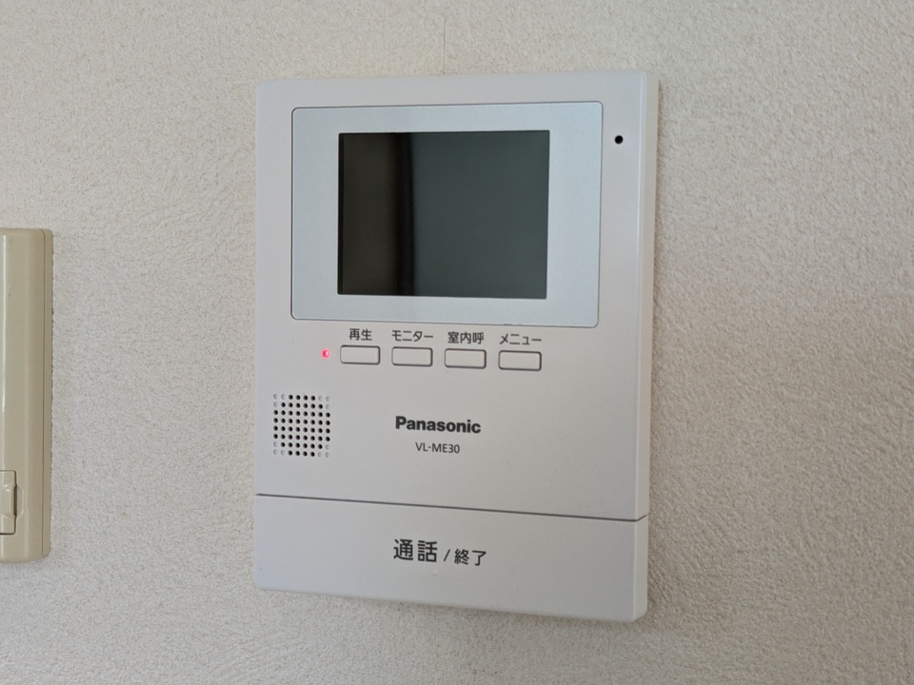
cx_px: 457
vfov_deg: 28.6
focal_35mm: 51
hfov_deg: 37.5
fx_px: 1347
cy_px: 342
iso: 439
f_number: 1.89
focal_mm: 5.43
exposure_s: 1/120
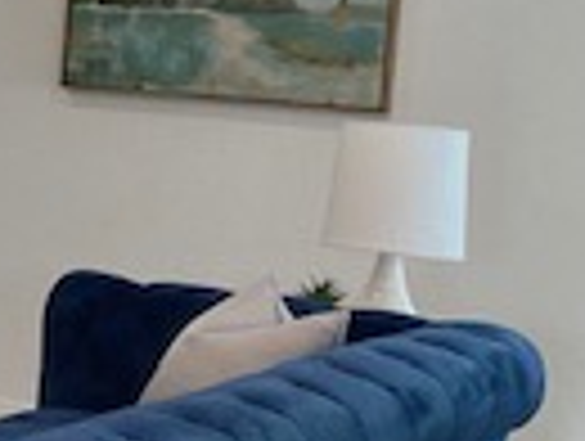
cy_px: 184
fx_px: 2167
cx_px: -603
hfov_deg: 13.2
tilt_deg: -6.0
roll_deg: -3.1
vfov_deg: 11.6
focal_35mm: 128
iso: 125
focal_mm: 4.25
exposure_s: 1/120
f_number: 1.8
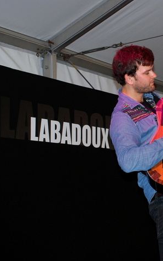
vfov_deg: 27.9
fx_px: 526
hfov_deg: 17.2
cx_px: 167
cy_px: 131
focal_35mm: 74
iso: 320
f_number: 4.2
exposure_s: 1/60
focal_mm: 32
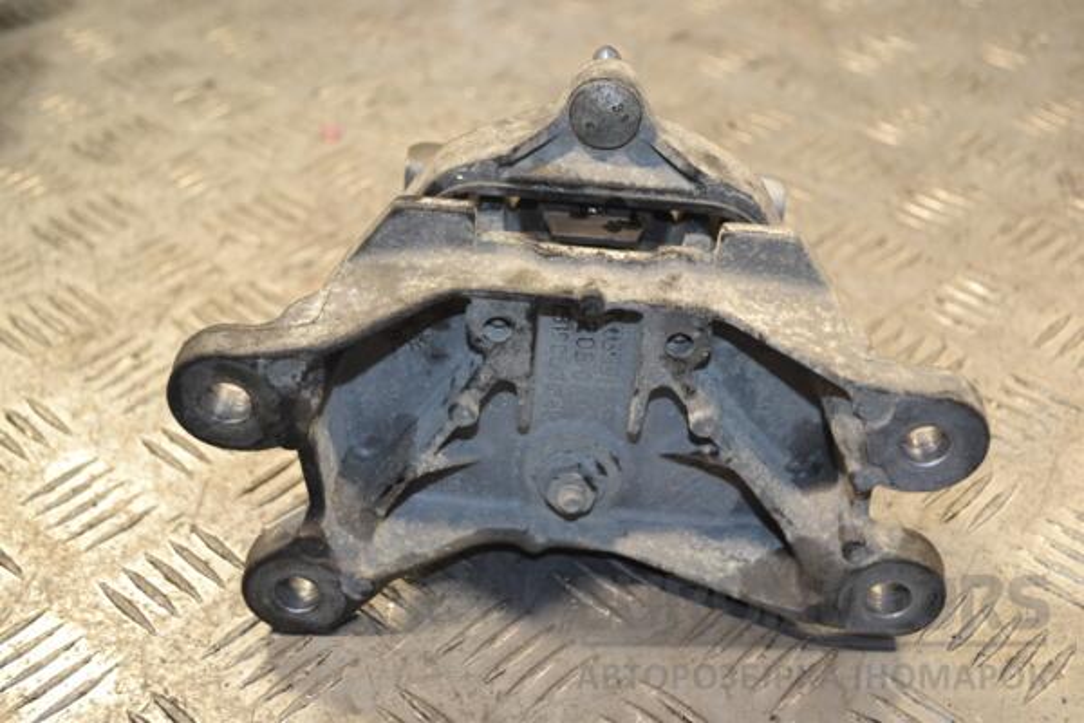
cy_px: 362
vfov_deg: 26.5
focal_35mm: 51
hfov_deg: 38.9
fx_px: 1536
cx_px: 542
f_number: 5
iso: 400
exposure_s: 1/80
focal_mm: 34
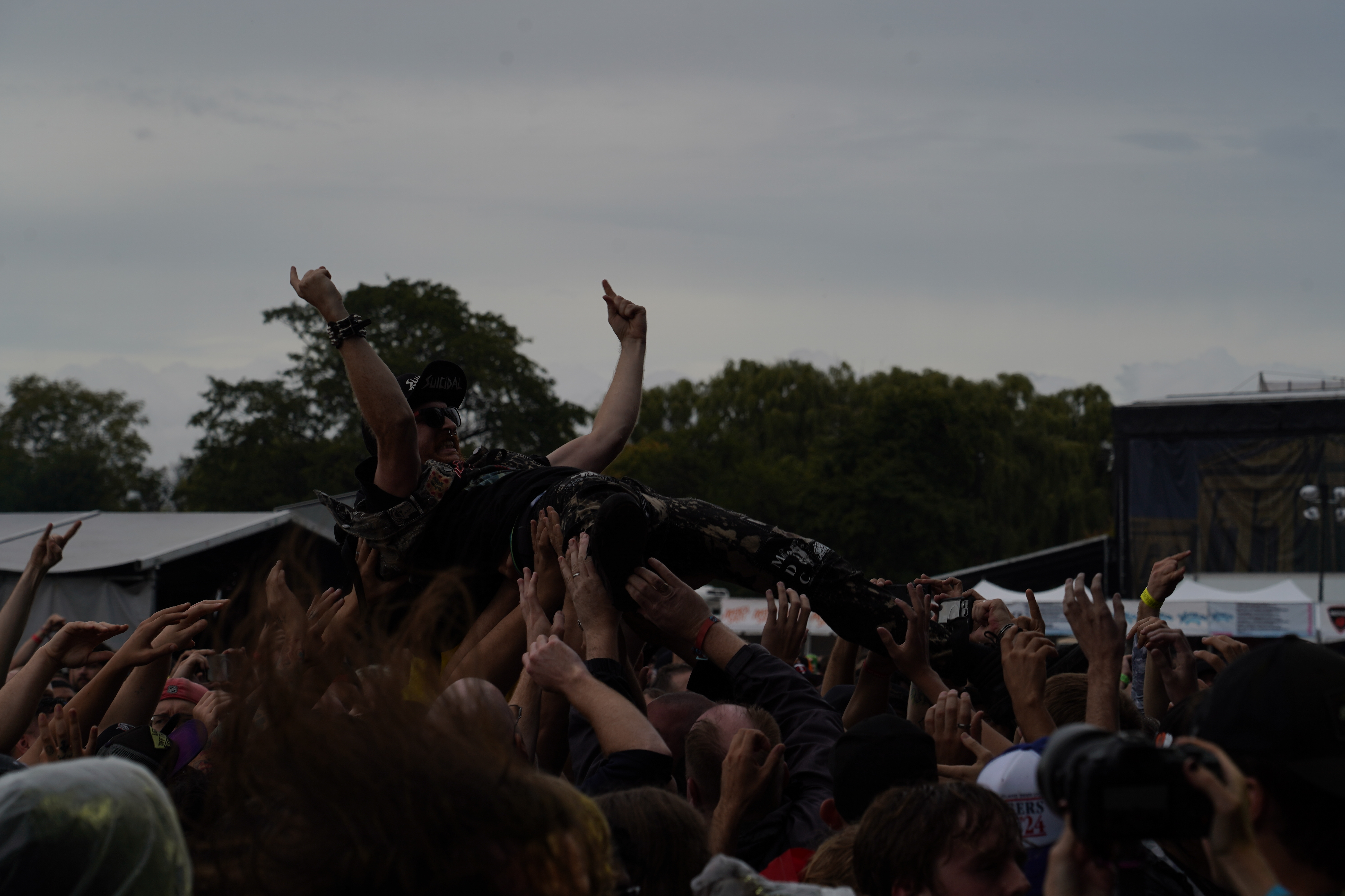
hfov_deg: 19.5
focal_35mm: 105
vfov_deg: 13.0
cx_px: 672
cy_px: 448
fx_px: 3923
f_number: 8
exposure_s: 1/640
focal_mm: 105
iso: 100
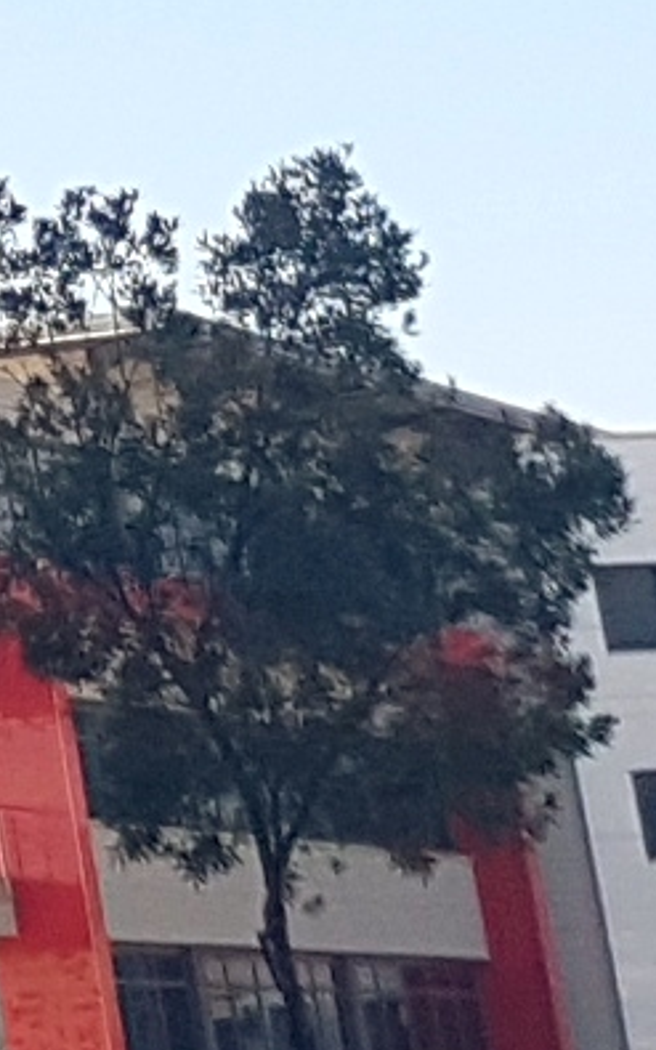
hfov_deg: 5.5
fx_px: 5748
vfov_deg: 9.6
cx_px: -2130
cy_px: -1207
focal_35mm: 201
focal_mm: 4.2
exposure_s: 1/886
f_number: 1.7
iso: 40
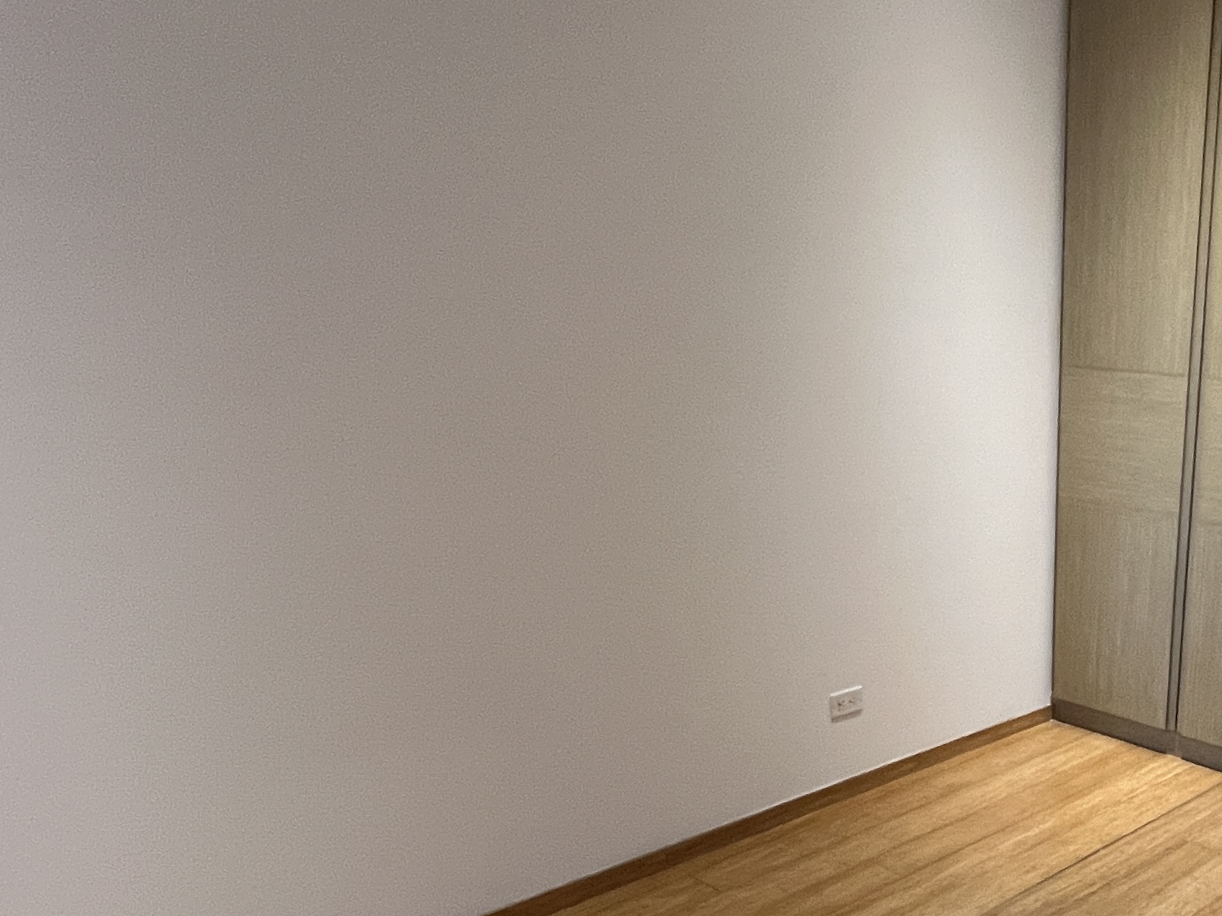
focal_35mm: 31
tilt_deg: -22.4
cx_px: 1060
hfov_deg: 52.5
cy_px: 759
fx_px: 1094
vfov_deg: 42.9
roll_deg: -2.2
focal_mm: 1.57
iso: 250
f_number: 1.8
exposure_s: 1/60
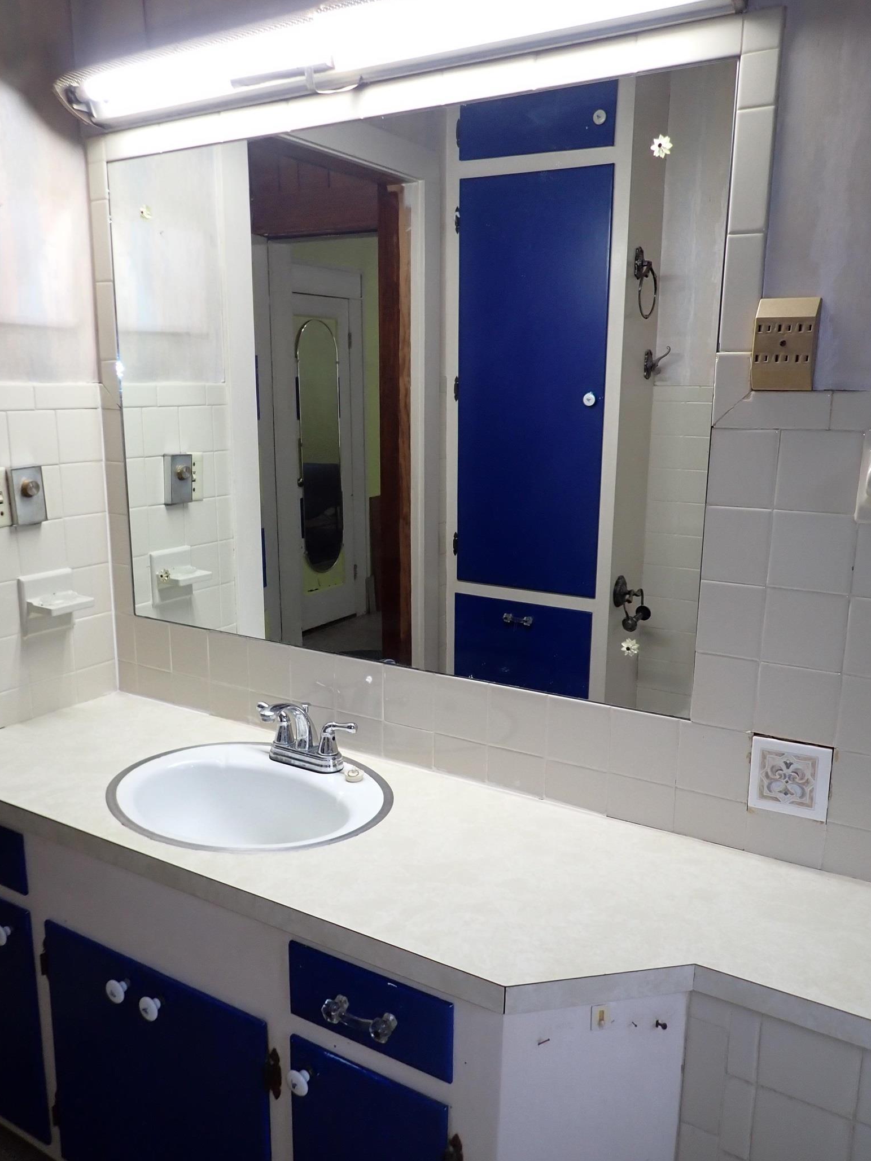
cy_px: 602
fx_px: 939
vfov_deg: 63.4
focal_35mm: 28
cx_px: 409
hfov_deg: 49.7
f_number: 2
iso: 200
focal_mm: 4.5
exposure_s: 1/100
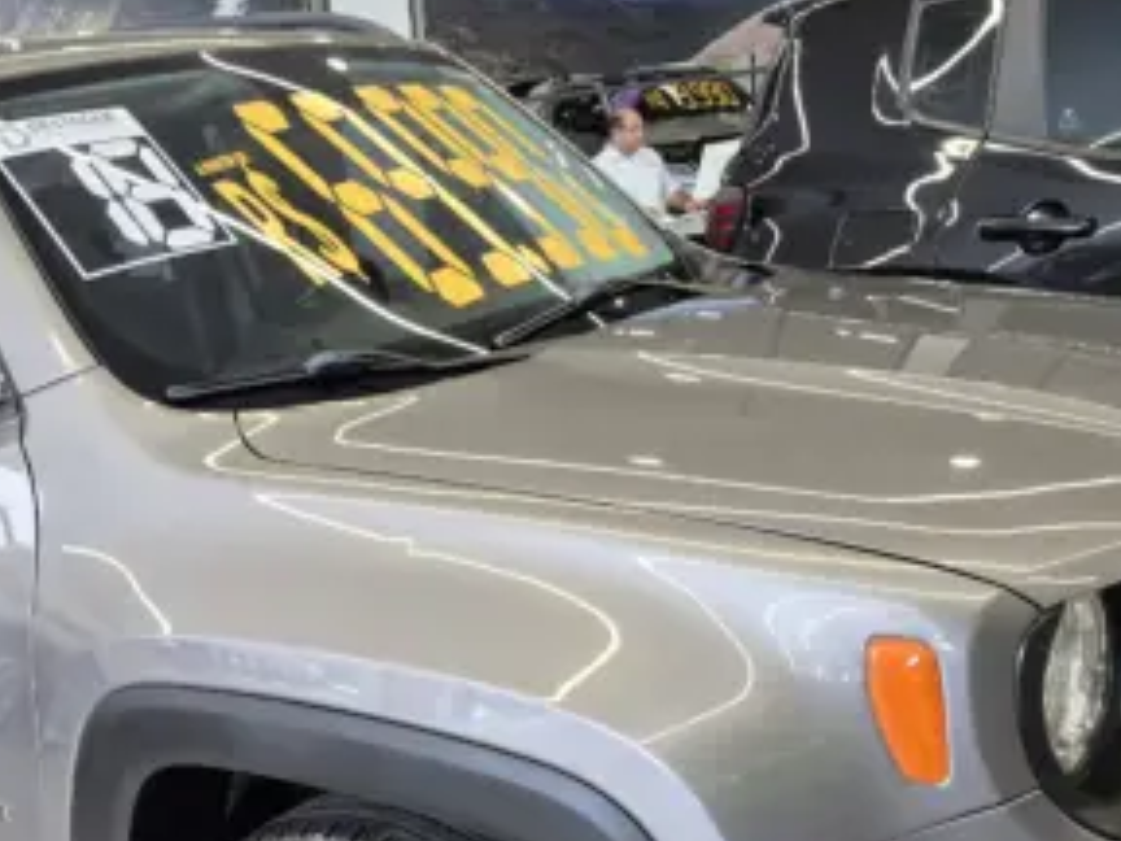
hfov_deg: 38.8
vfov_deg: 29.8
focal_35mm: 48
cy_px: 623
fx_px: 1554
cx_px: 311
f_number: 1.8
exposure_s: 1/120
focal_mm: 5.4
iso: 125
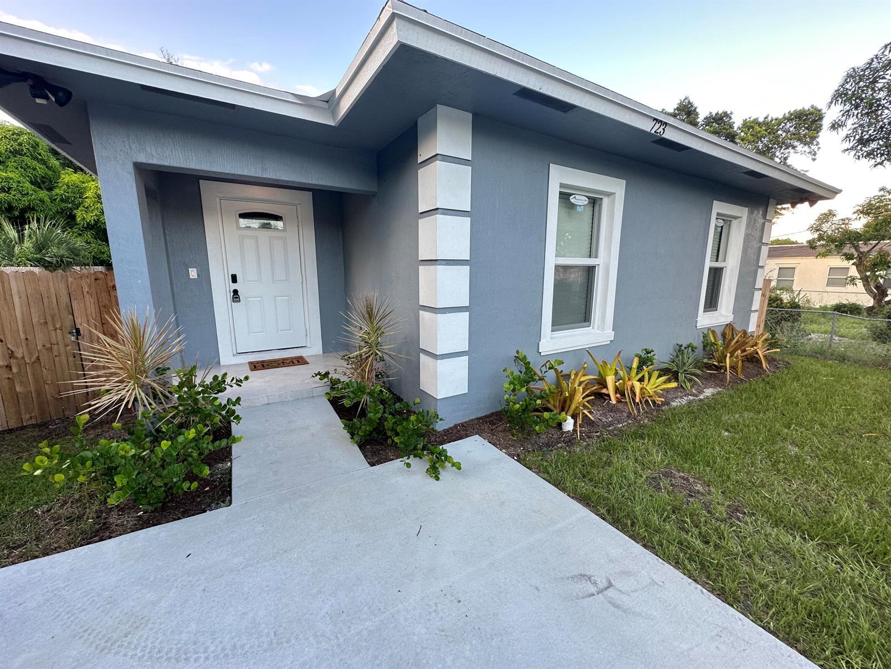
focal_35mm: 14
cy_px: 334
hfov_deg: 102.1
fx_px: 360
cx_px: 446
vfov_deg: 85.7
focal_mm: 2.22
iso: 100
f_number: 2.2
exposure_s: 1/120
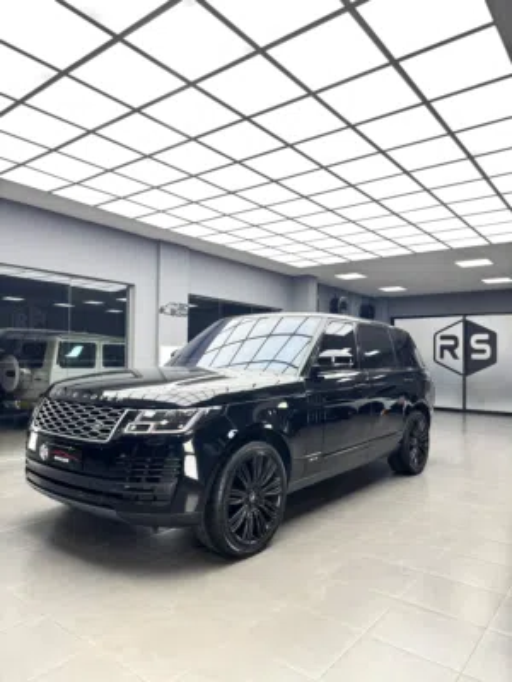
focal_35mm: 24
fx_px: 473
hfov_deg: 56.8
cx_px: 256
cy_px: 341
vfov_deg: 71.6
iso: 64
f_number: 1.78
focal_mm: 6.76
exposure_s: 1/100
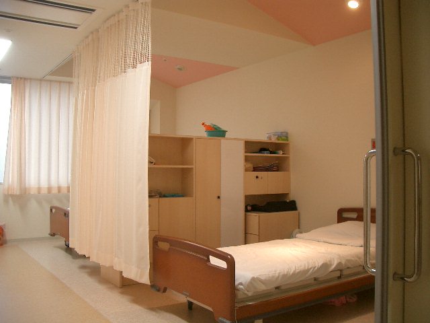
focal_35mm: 35
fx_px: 435
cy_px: 162
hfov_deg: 52.6
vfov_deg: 40.7
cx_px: 215
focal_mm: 5.8
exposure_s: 1/50
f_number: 2.6
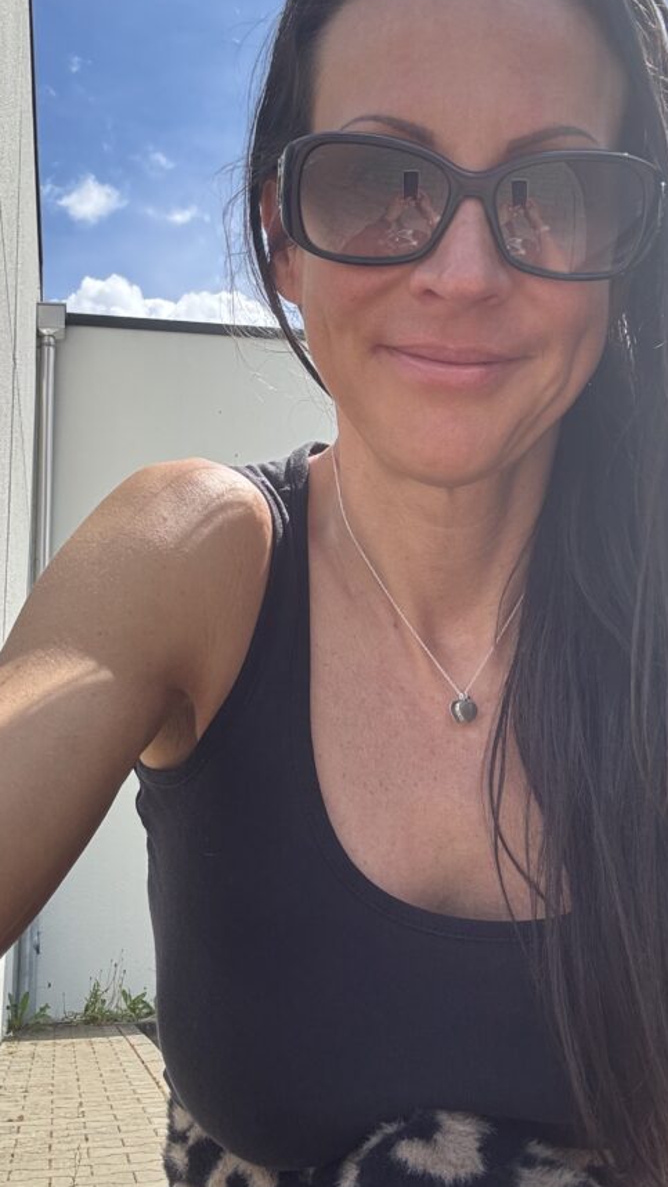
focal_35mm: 39
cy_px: 516
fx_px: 1227
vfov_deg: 51.5
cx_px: 387
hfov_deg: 30.4
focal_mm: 2.69
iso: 25
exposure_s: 1/675
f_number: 1.9
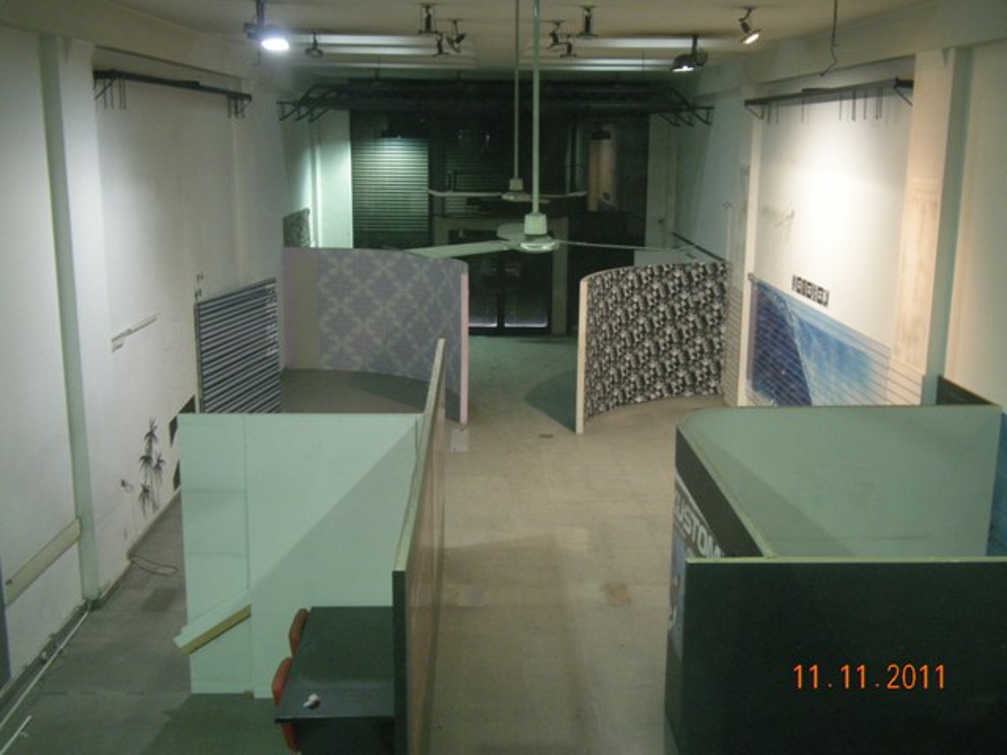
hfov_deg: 50.1
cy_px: 378
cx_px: 504
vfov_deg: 38.7
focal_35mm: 37
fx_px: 1076
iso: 400
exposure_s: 1/11.5
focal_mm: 7.9
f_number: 2.8
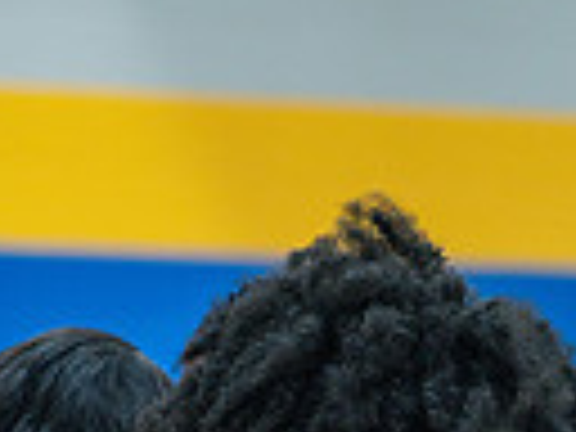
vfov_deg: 2.2
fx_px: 11215
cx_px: 400
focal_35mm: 674
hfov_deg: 2.9
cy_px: 850
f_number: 4
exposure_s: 1/500
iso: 5000
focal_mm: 200
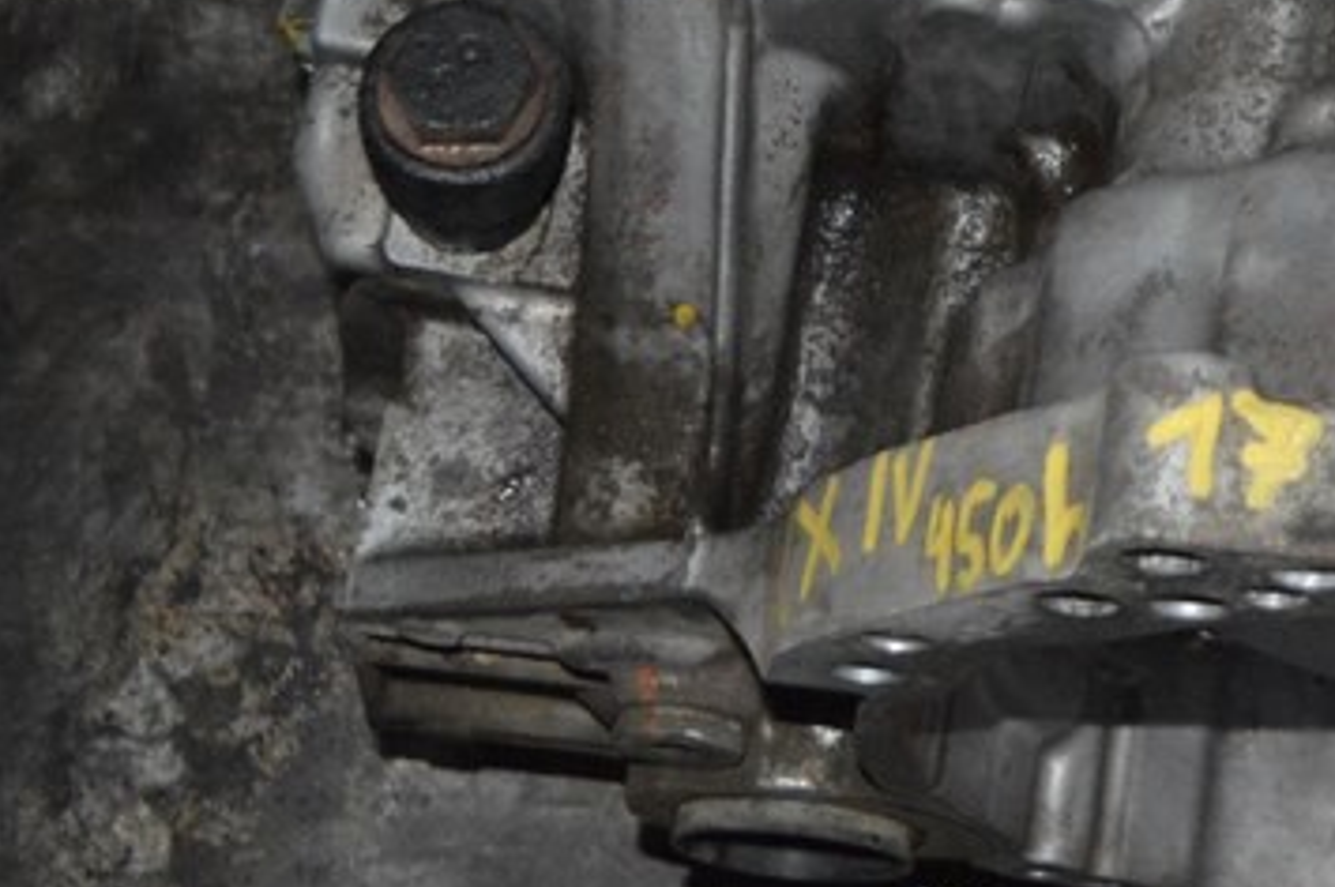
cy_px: -280
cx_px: 1463
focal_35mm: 99
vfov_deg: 13.2
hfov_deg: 19.7
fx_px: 3684
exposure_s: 1/60
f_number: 3.8
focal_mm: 23
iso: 3200
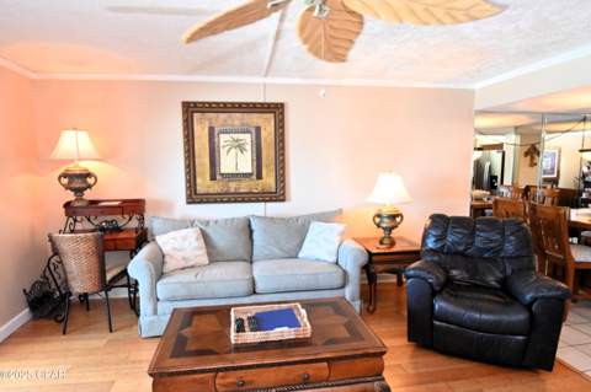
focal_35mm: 19
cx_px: 296
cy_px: 196
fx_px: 312
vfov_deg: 64.4
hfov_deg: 87.0
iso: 2500
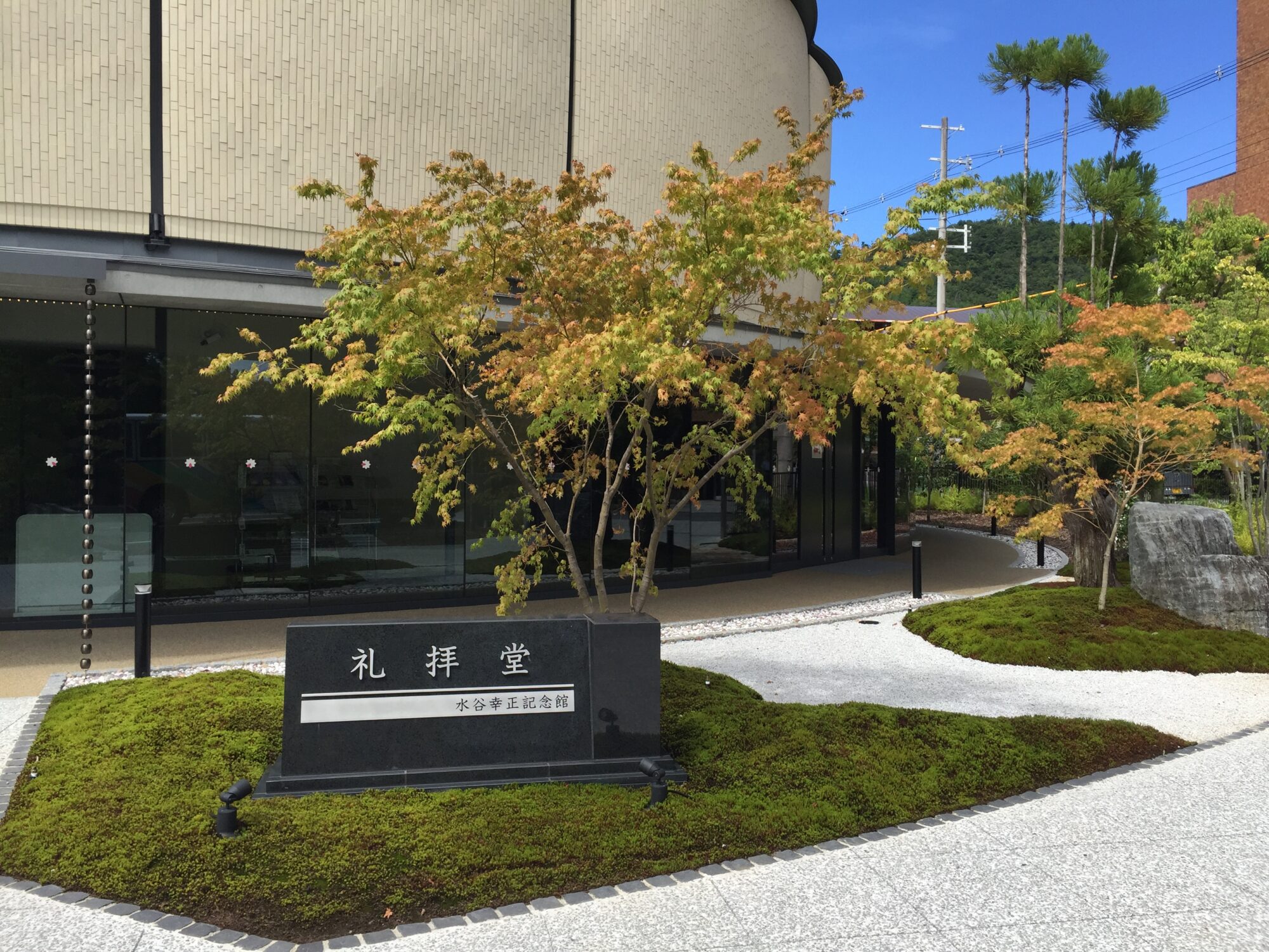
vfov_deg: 48.2
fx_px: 1063
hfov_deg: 61.7
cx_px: 634
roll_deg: -1.6
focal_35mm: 29
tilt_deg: +1.1
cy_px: 476
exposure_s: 1/1130
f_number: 2.2
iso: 32
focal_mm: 4.15
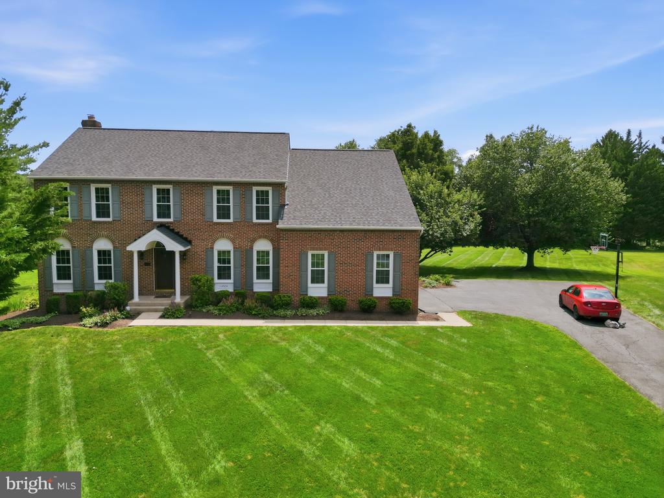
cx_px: 332
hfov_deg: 71.6
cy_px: 249
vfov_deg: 56.8
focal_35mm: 24
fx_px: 460
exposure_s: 1/6400
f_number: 1.7
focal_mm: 6.7
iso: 110
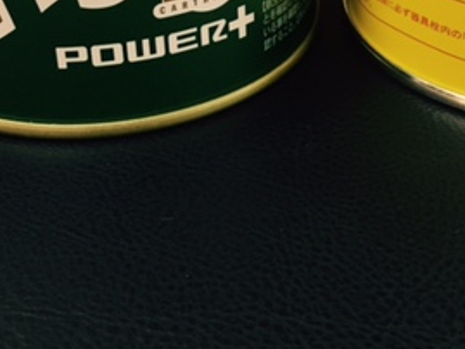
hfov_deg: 27.9
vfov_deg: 20.1
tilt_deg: -24.4
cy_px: -64
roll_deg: -1.5
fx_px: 927
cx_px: 323
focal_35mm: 69
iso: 125
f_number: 2.2
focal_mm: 4.15
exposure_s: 1/33
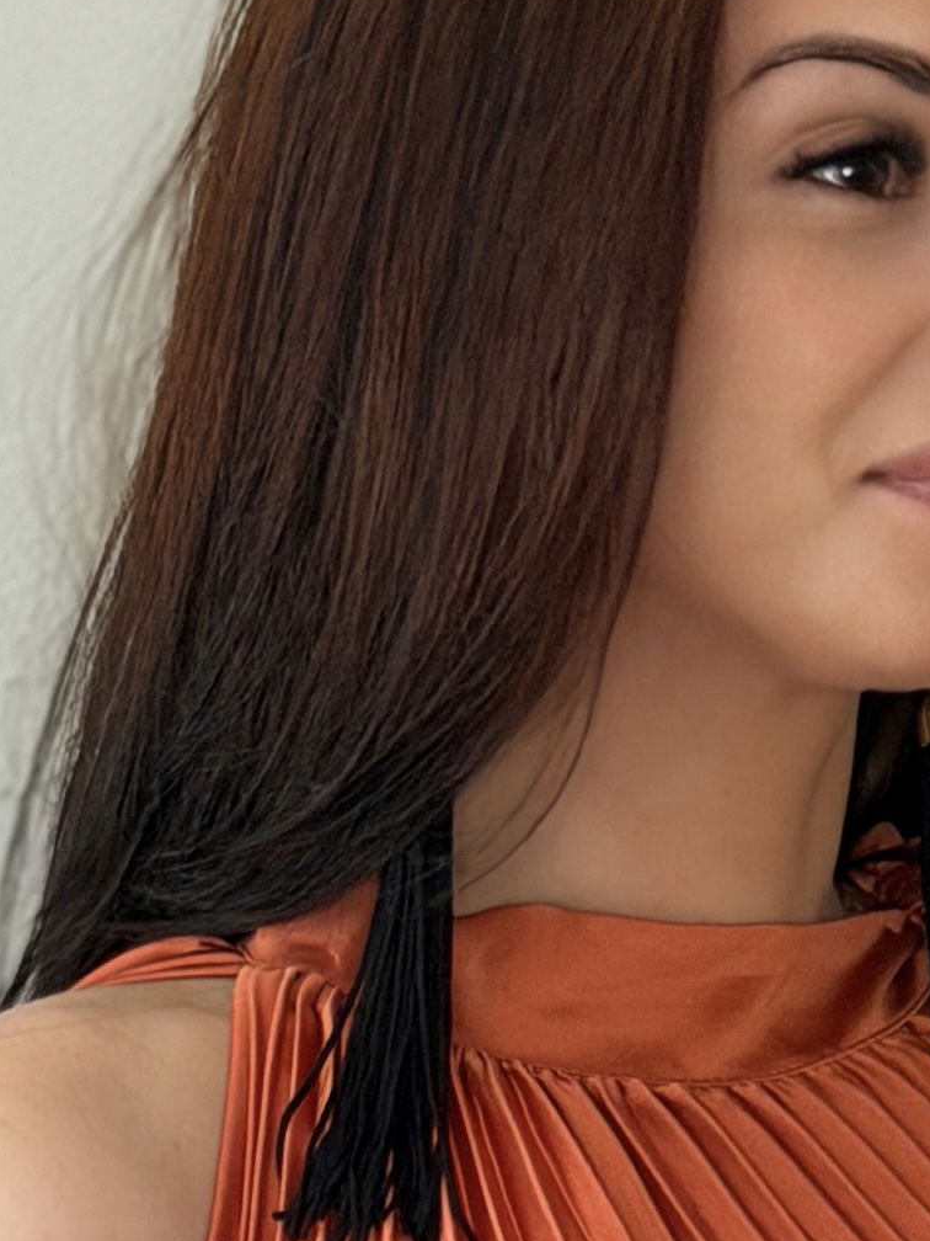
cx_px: 597
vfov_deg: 9.9
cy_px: 1954
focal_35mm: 192
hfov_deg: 7.7
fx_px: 6878
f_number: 1.78
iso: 320
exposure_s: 1/40
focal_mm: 6.76
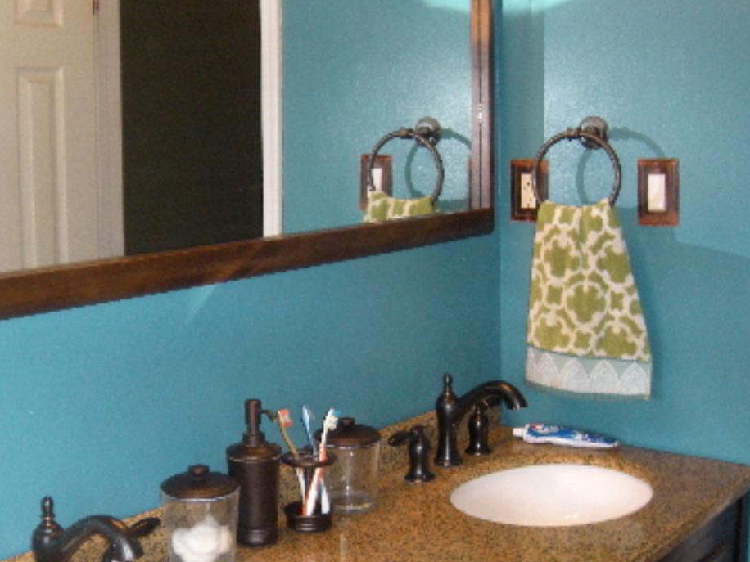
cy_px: 292
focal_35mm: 55
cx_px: 261
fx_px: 1192
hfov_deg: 34.7
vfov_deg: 26.6
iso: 200
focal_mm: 5.9
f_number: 3.8
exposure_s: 1/40.2
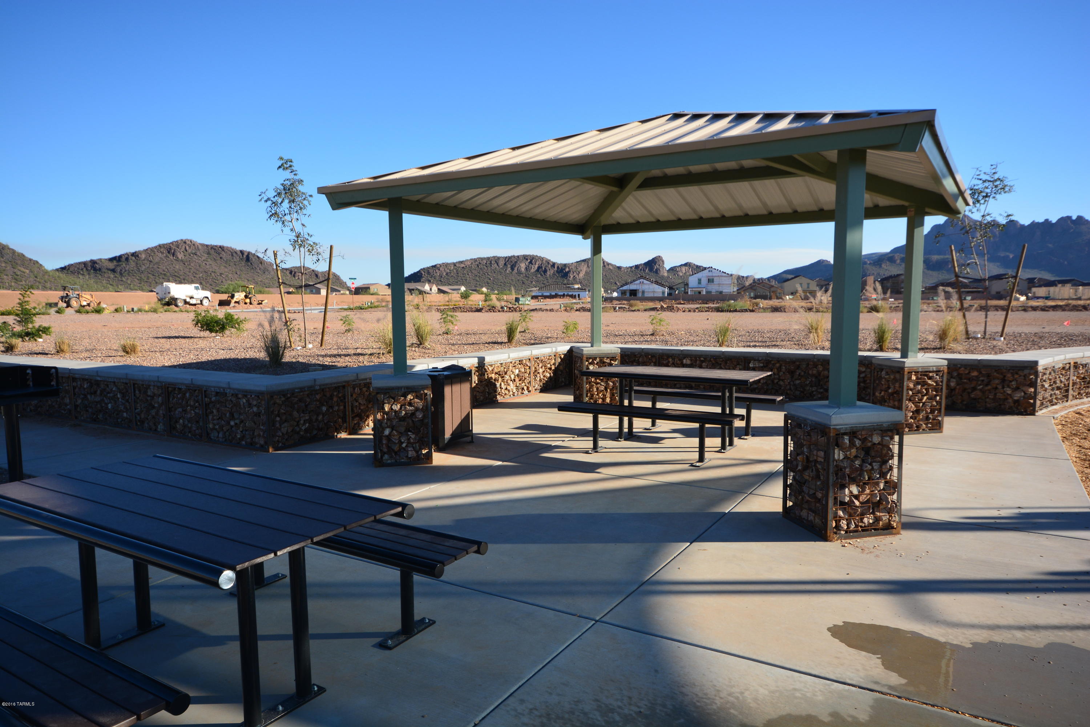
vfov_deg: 53.1
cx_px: 545
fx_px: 727
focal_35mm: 24
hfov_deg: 73.7
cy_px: 364
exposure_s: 1/250
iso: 220
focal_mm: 16
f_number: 10
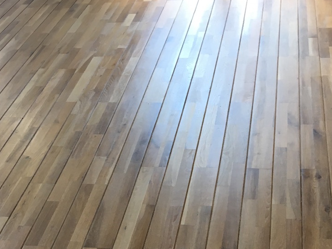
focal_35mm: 60
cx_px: 184
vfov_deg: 23.5
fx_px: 576
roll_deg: +6.3
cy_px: 243
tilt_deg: -40.7
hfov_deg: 32.2
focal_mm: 4.15
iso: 32
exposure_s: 1/33
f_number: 2.2
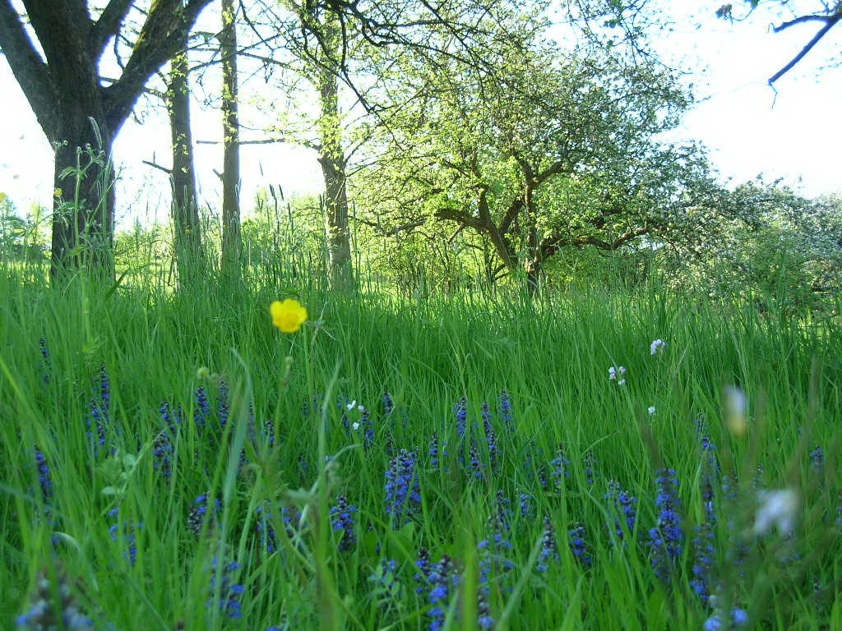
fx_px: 1022
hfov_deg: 44.8
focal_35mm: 42
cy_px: 316
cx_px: 421
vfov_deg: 34.3
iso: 50
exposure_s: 1/94
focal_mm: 6.9
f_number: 2.8
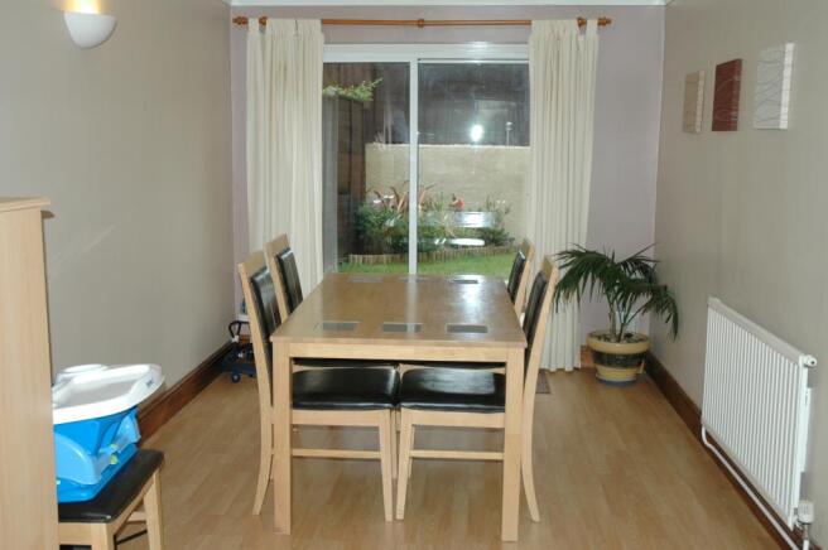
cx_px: 414
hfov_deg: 51.3
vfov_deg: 35.4
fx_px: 862
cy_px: 275
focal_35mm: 38
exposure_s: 1/60
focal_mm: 25
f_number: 3.8
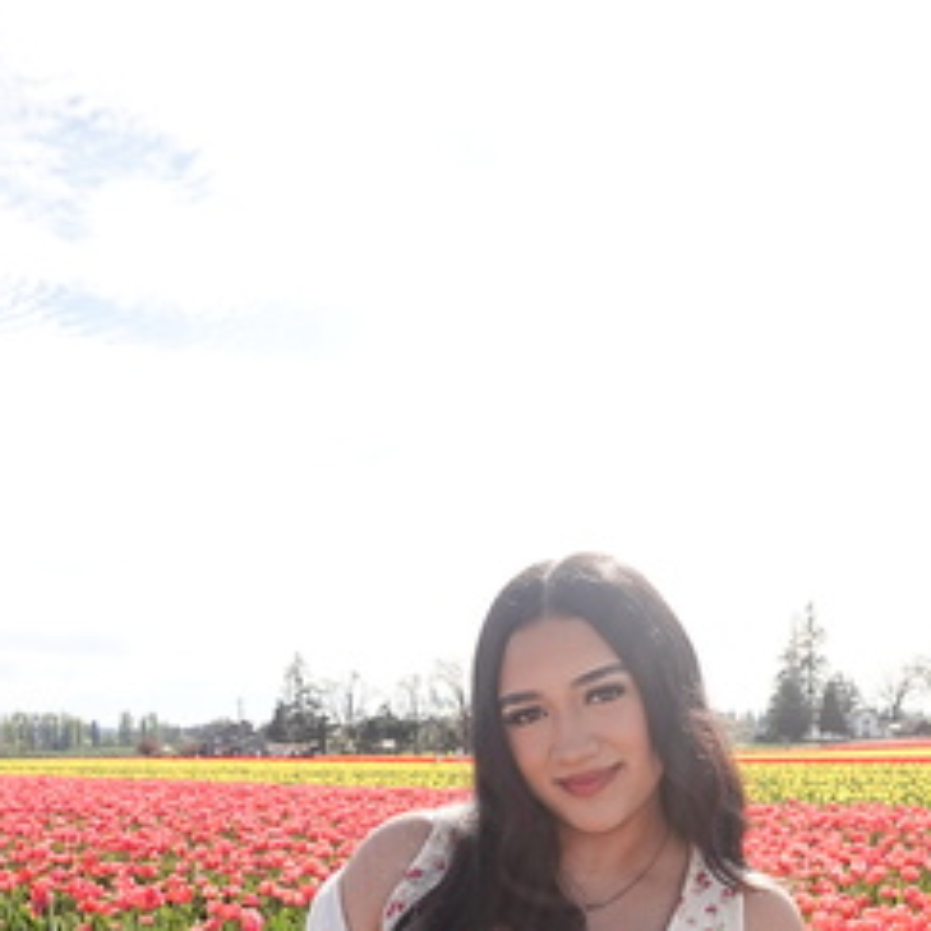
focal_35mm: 35
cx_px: 525
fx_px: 1065
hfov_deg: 47.1
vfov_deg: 43.1
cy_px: 843
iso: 125
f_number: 4
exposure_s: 1/640
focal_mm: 7.6
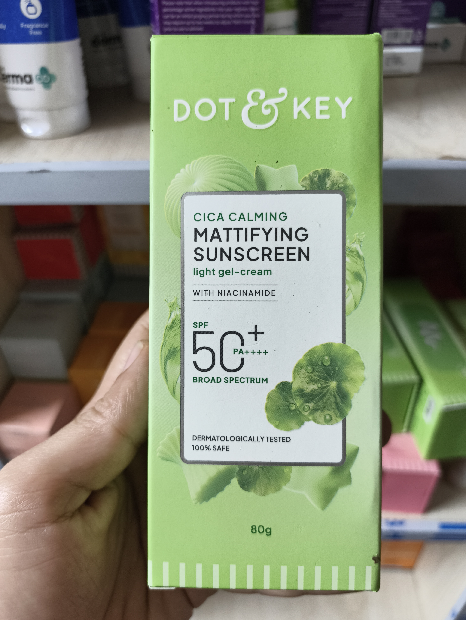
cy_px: 313
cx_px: 225
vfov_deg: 69.3
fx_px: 448
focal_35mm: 25
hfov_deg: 55.0
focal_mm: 5.56
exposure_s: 1/50
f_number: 1.87
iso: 745
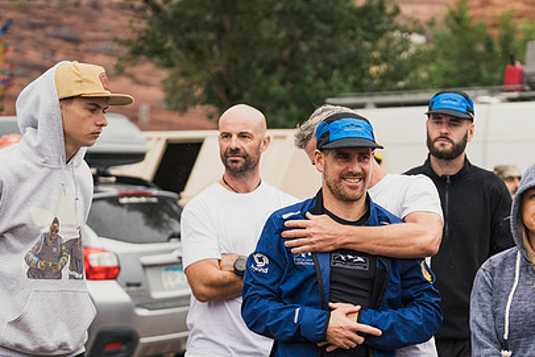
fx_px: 1204
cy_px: 249
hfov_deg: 24.9
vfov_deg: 16.8
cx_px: 354
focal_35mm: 81
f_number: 2
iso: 400
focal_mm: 50
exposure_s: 1/2500
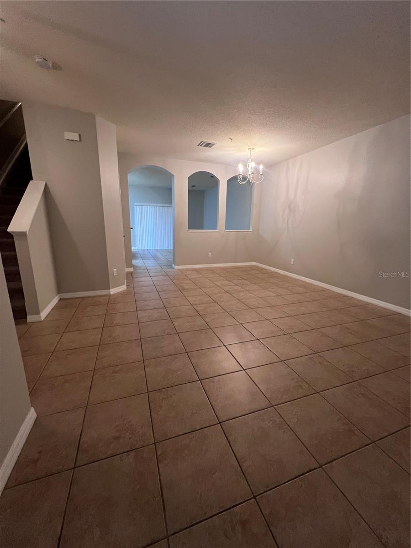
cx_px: 206
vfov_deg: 106.2
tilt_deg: -13.2
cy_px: 274
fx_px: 206
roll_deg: -0.6
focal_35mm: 13
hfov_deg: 89.9
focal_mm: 1.57
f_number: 1.8
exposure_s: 1/60
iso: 400
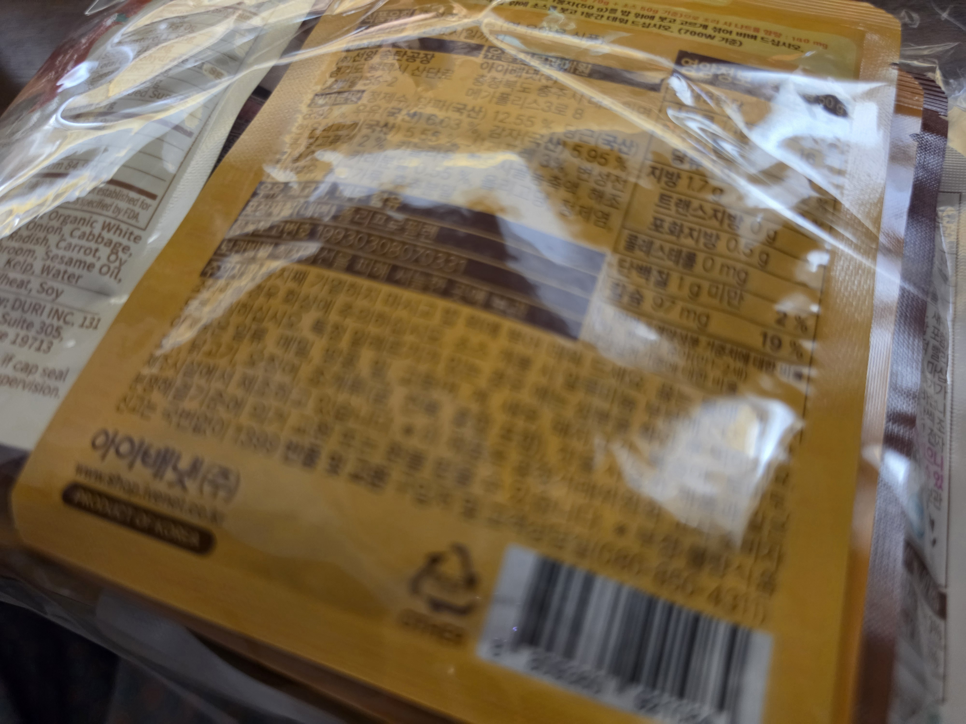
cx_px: 483
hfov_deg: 73.9
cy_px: 362
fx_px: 642
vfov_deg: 58.9
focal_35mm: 23
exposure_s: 1/60.2
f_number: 1.4
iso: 800
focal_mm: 6.5
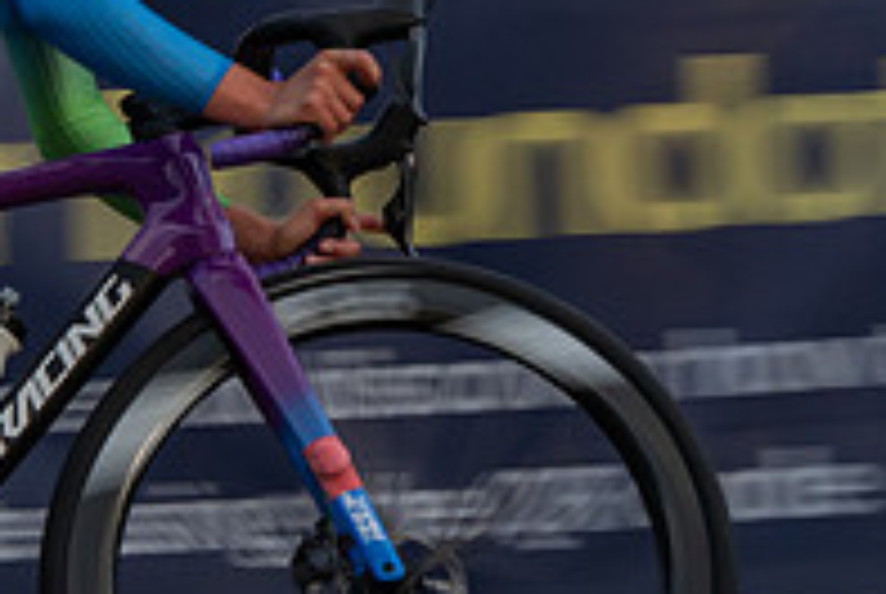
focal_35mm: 347
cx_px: 164
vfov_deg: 4.0
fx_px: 8553
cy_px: 117
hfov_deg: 5.9
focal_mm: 70
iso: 800
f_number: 11
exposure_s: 1/160
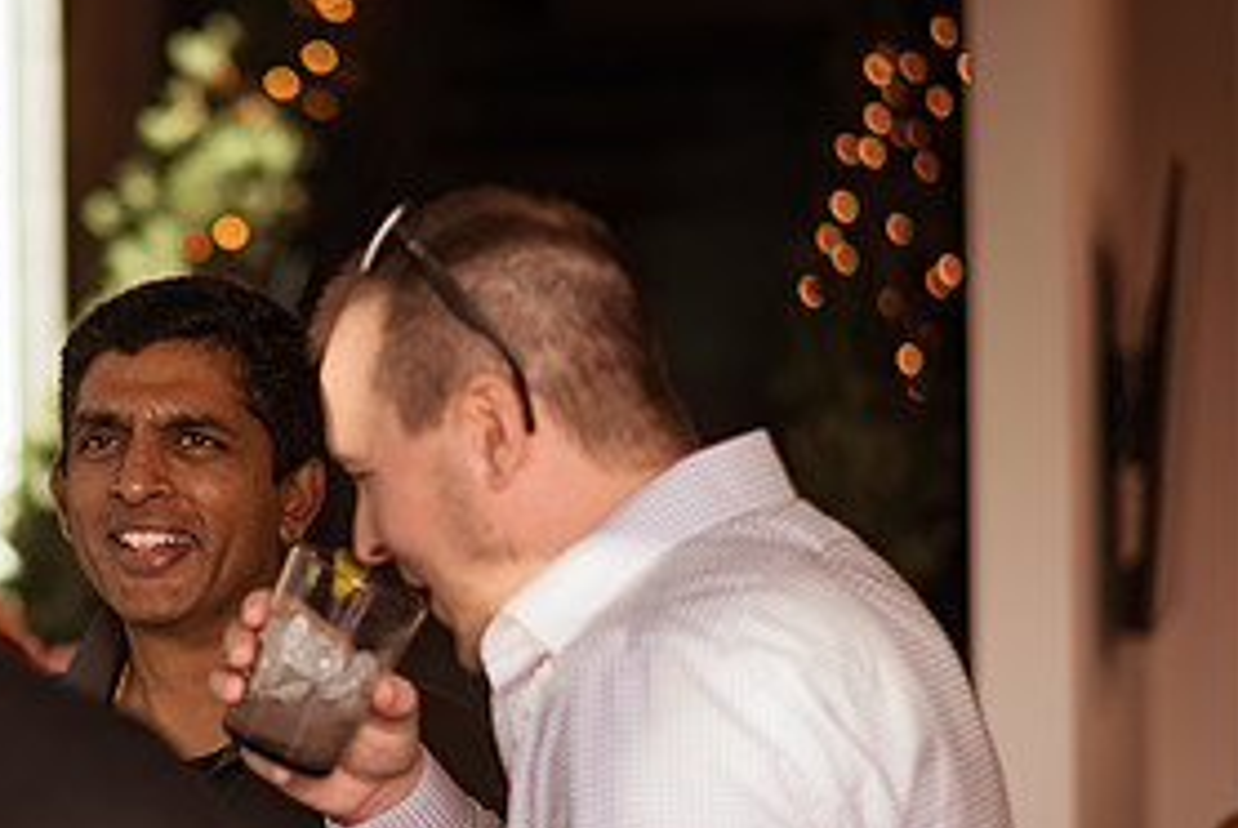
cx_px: 149
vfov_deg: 10.3
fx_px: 4613
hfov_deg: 15.1
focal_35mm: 134
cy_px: 550
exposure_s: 1/640
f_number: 1.4
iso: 200
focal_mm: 58
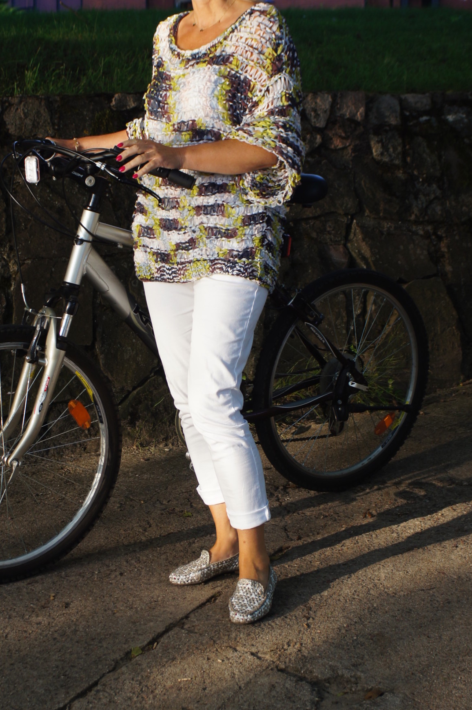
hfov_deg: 19.4
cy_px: 370
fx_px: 1380
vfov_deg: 28.9
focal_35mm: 70
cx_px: 191
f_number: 7.1
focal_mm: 30
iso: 100
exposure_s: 1/60
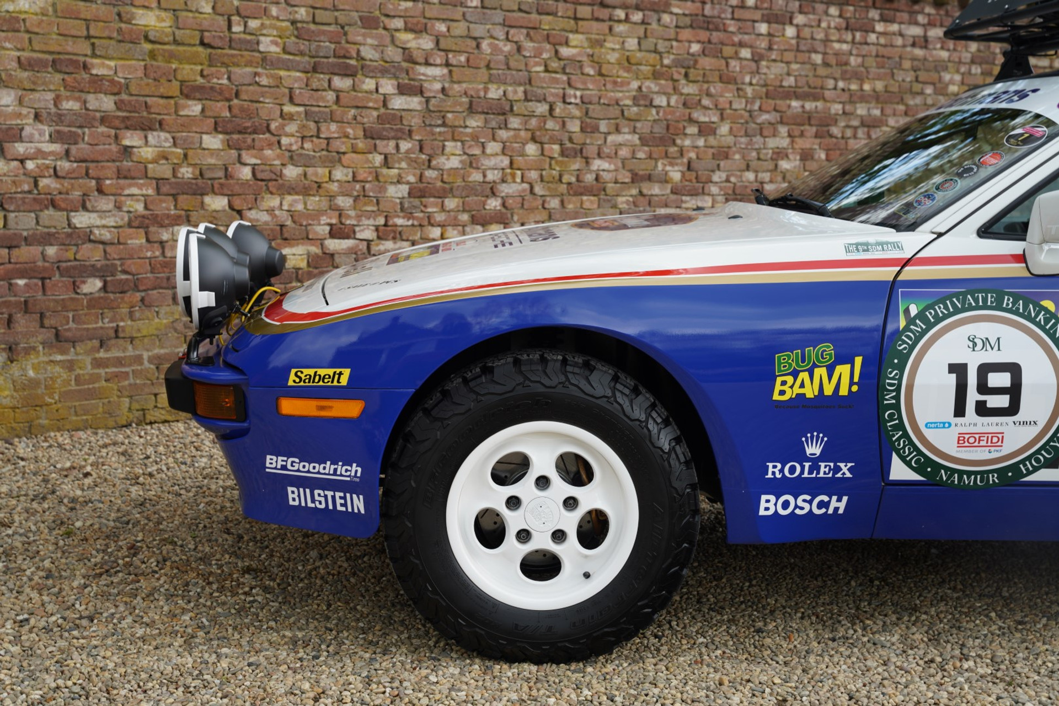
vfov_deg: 27.3
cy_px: 353
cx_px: 530
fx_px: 1456
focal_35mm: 50
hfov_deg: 40.0
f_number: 5.6
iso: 100
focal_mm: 49.5
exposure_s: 1/50
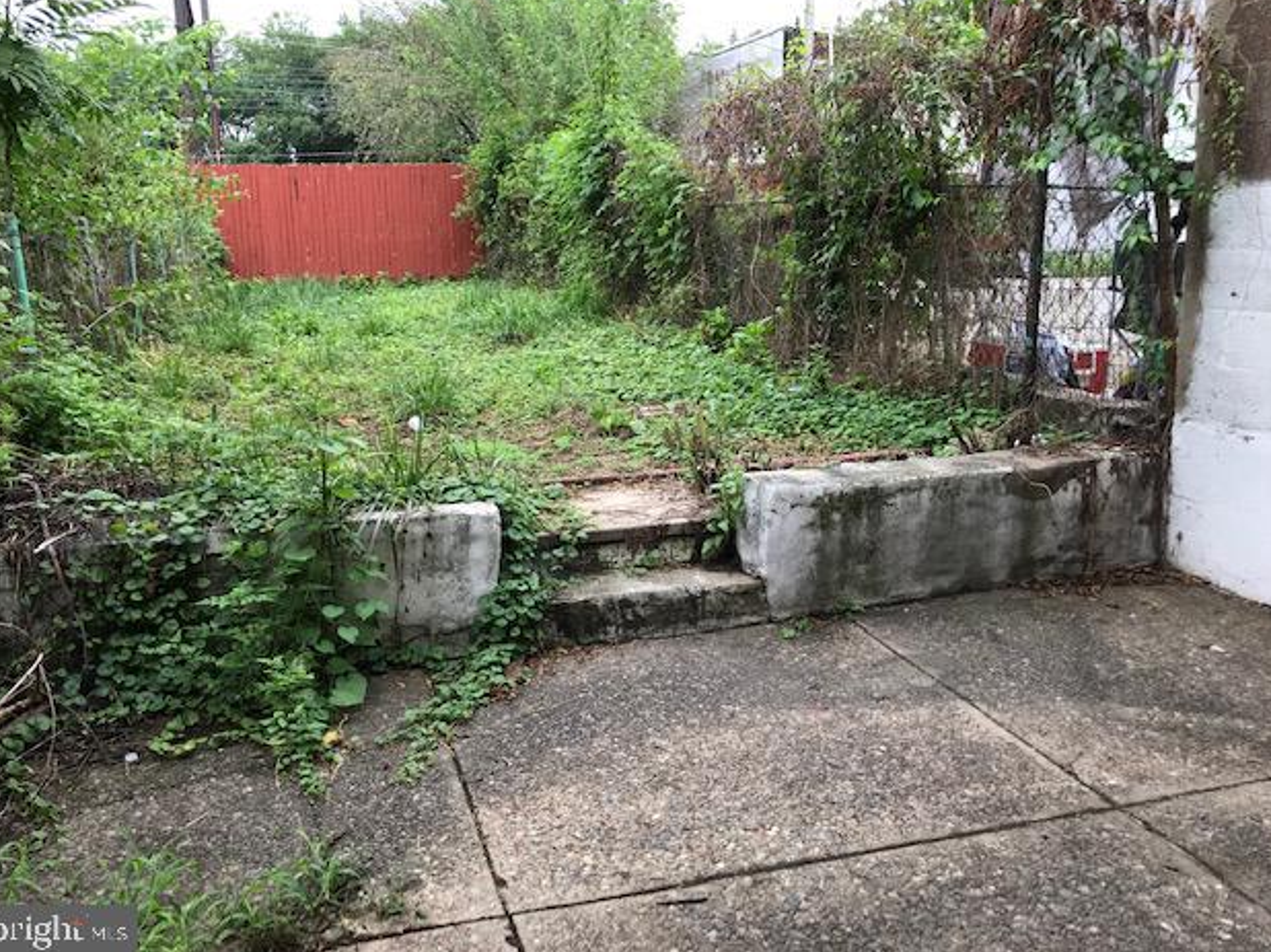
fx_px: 1064
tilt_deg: -10.8
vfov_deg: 48.2
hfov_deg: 61.7
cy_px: 465
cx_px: 636
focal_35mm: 29
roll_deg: -0.5
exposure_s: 1/206
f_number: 1.8
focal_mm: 3.99
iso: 20
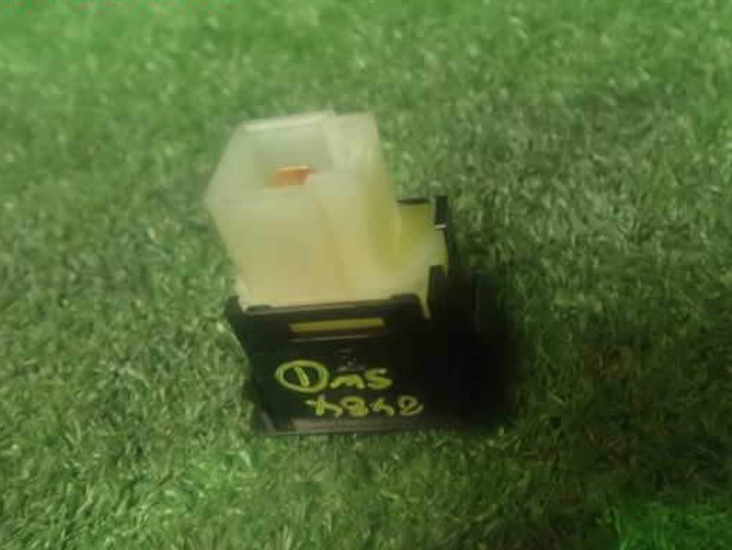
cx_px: 396
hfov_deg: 52.5
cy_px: 289
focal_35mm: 35
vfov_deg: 40.7
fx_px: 740
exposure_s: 1/25
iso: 1600
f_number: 2.3
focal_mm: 5.5
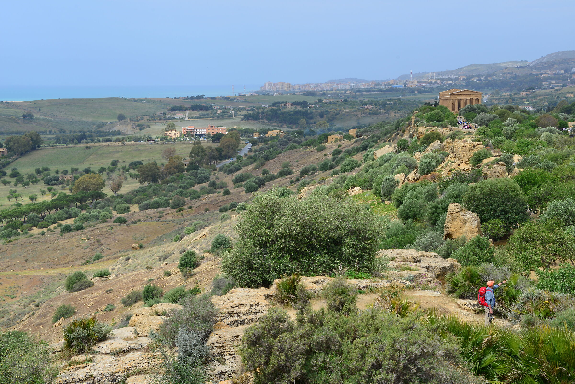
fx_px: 1246
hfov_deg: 26.0
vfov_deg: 17.5
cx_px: 288
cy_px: 192
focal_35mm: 78
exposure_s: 1/250
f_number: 10
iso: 200
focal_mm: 78
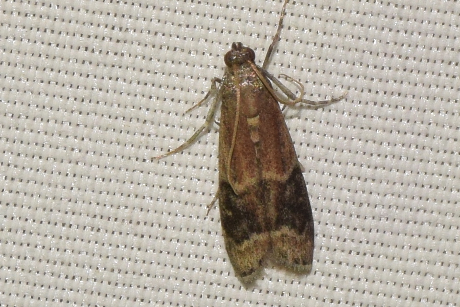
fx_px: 2683
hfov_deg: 9.8
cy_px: 154
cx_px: 230
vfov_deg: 6.5
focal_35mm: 210
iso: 500
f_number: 14
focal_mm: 140
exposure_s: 1/160
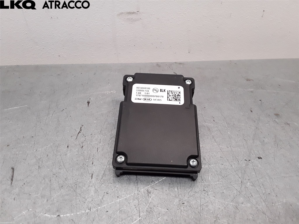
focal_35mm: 28
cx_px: 150
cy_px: 112
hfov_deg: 63.4
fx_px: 242
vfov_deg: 49.7
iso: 100
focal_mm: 2.91
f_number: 1.9
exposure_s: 1/139
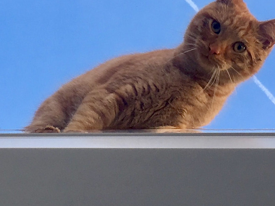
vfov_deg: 24.7
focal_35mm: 58
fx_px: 460
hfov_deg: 33.1
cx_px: 169
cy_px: 33
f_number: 2.2
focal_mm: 4.15
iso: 25
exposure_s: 1/171
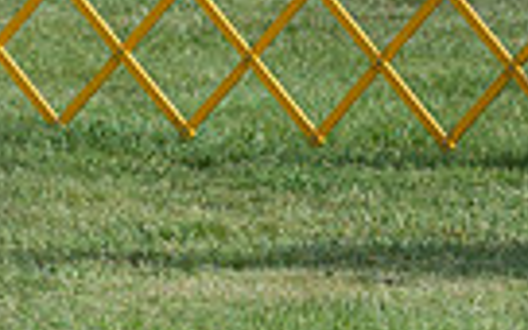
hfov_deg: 3.2
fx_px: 9396
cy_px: -268
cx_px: 823
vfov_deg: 2.0
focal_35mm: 653
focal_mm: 130
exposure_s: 1/1250
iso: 200
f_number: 5.6
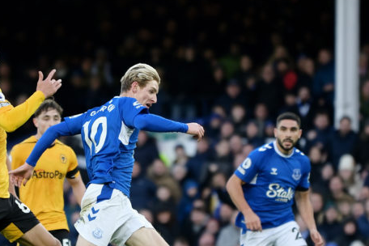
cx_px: 125
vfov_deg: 4.2
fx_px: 3372
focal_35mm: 329
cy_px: 177
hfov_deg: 6.3
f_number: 2.8
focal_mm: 200
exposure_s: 1/1000
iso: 1600
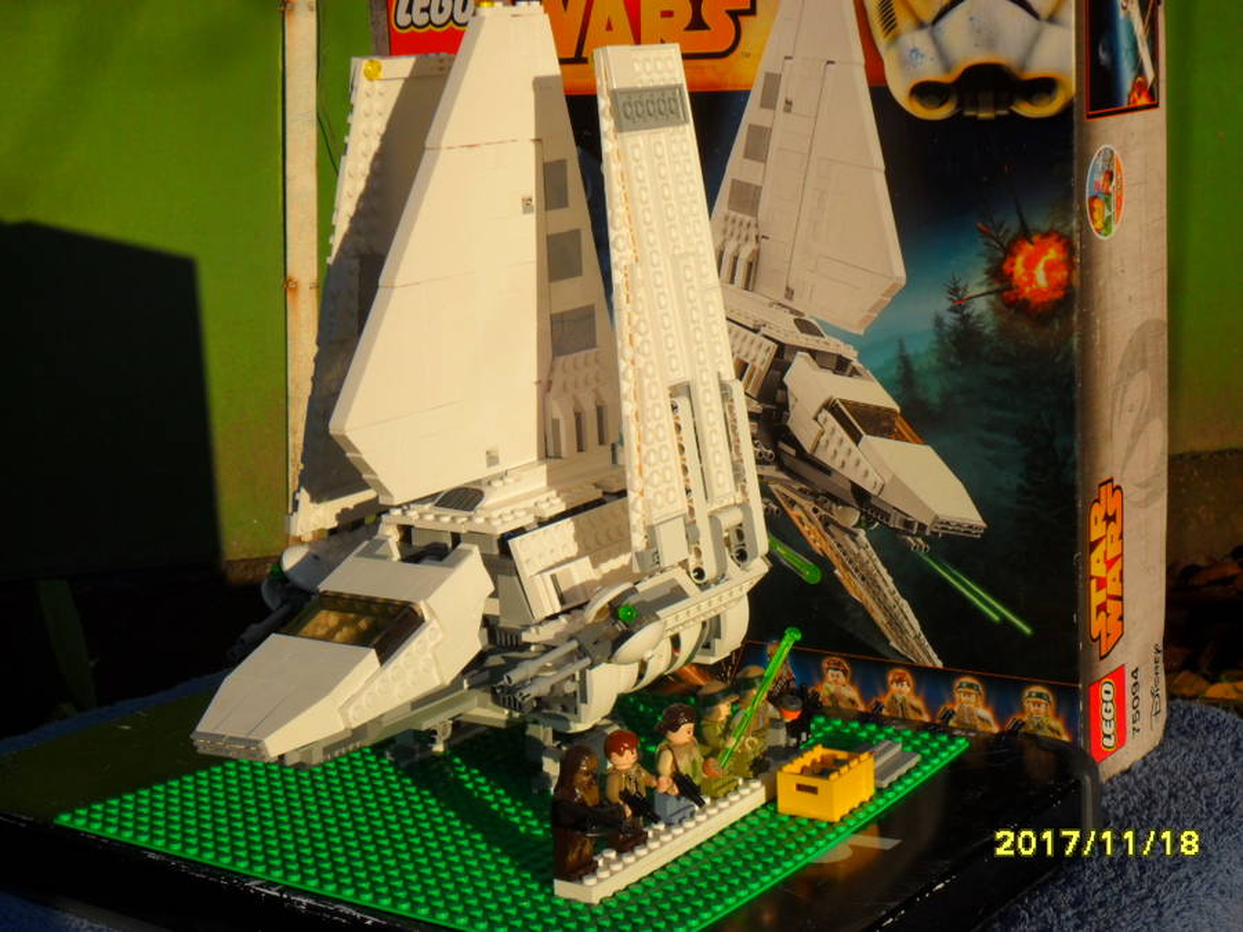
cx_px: 622
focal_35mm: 63
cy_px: 466
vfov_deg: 23.3
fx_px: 2262
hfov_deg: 30.7
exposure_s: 1/500
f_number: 5.6
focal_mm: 11.2
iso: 100
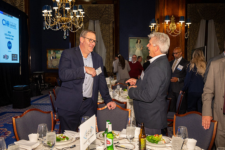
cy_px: 75
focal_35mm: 34
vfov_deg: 38.3
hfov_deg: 55.1
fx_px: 215
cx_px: 112
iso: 2500
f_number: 4
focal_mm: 34.5
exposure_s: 1/60
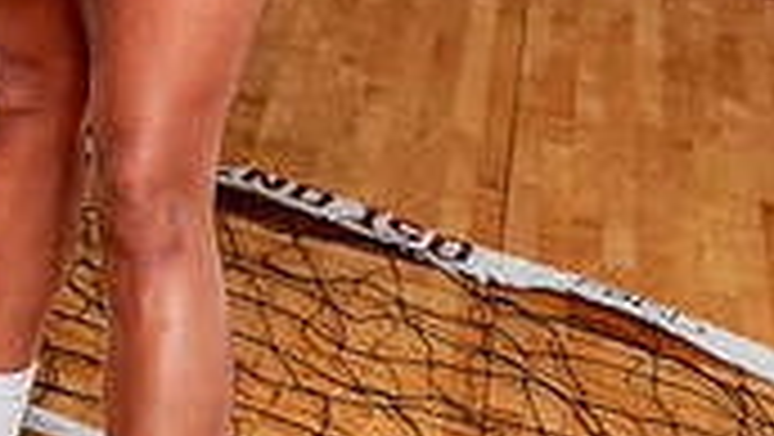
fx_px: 3943
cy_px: -526
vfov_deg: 6.1
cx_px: 108
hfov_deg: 11.2
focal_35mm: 192
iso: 200
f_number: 5.6
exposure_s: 1/250
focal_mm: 70
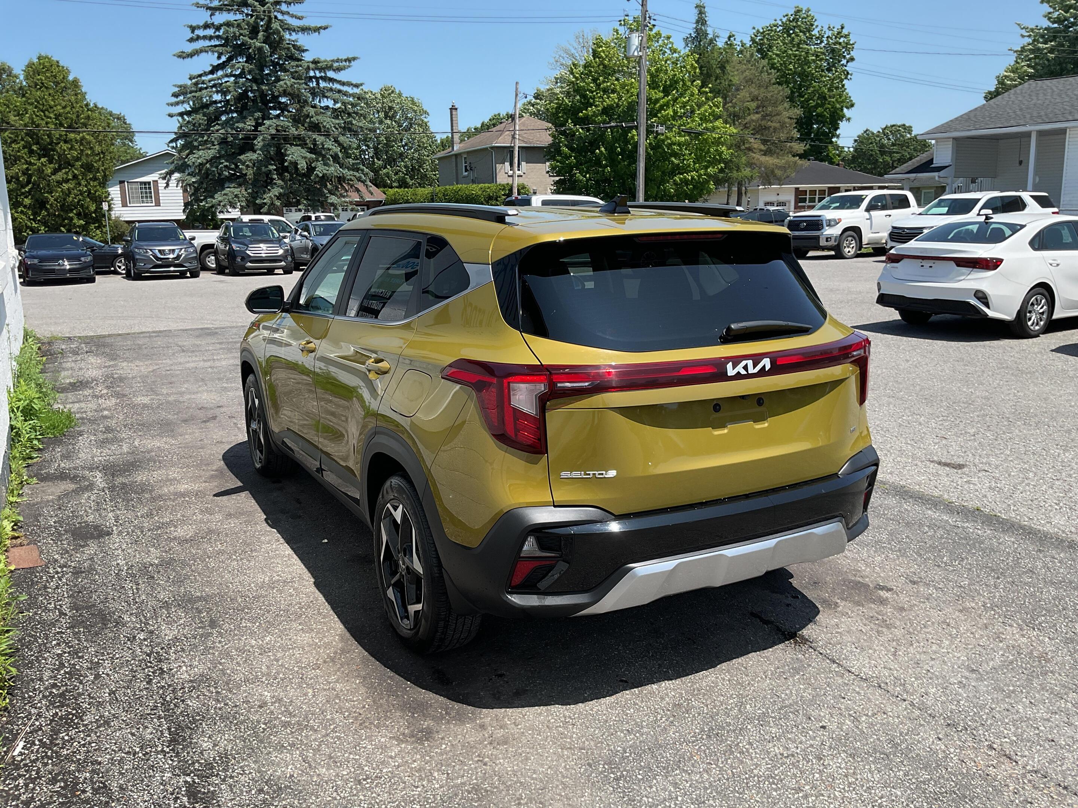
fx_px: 903
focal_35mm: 29
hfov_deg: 61.7
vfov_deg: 48.2
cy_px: 404
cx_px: 539
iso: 16
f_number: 1.8
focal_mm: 3
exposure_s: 1/1342
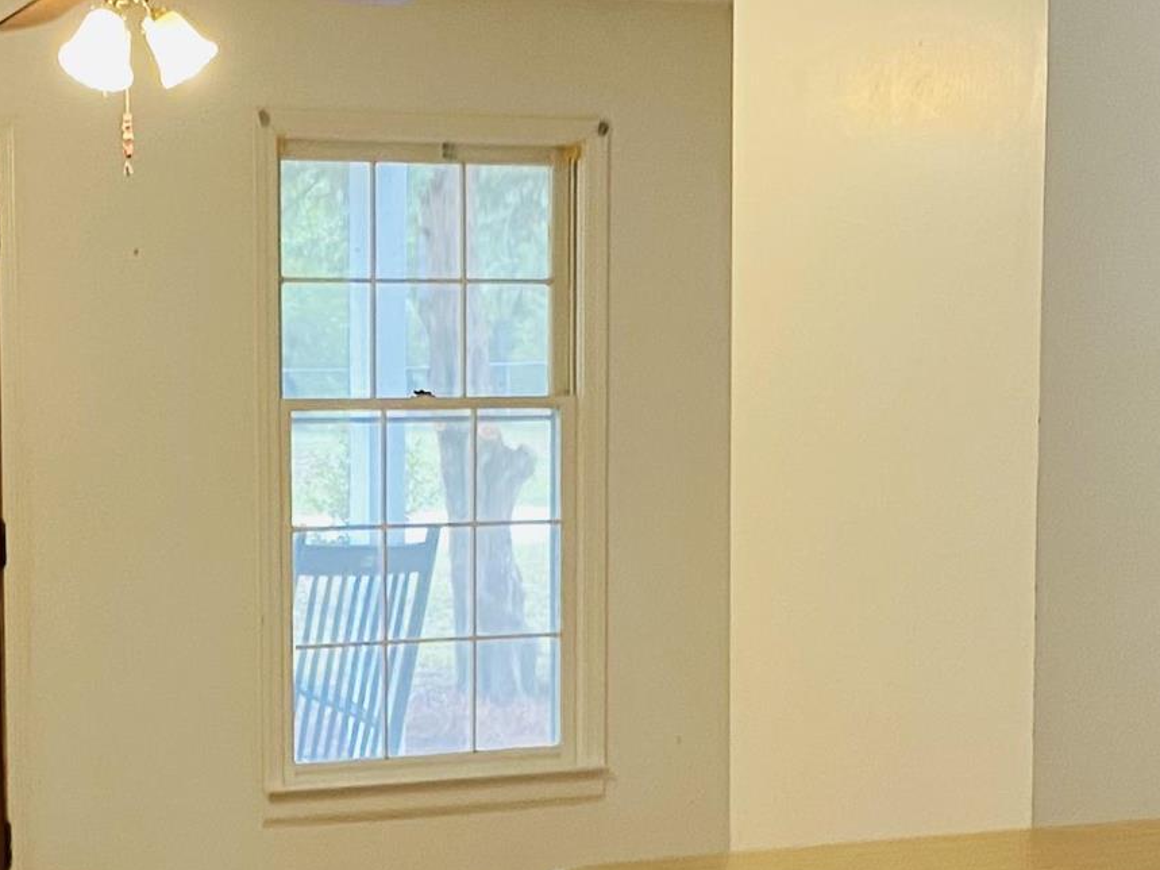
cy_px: 690
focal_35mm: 93
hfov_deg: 20.9
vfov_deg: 15.8
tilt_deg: -6.2
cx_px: 274
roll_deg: -0.3
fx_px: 3116
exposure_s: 1/60
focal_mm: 4.25
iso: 125
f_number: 1.8
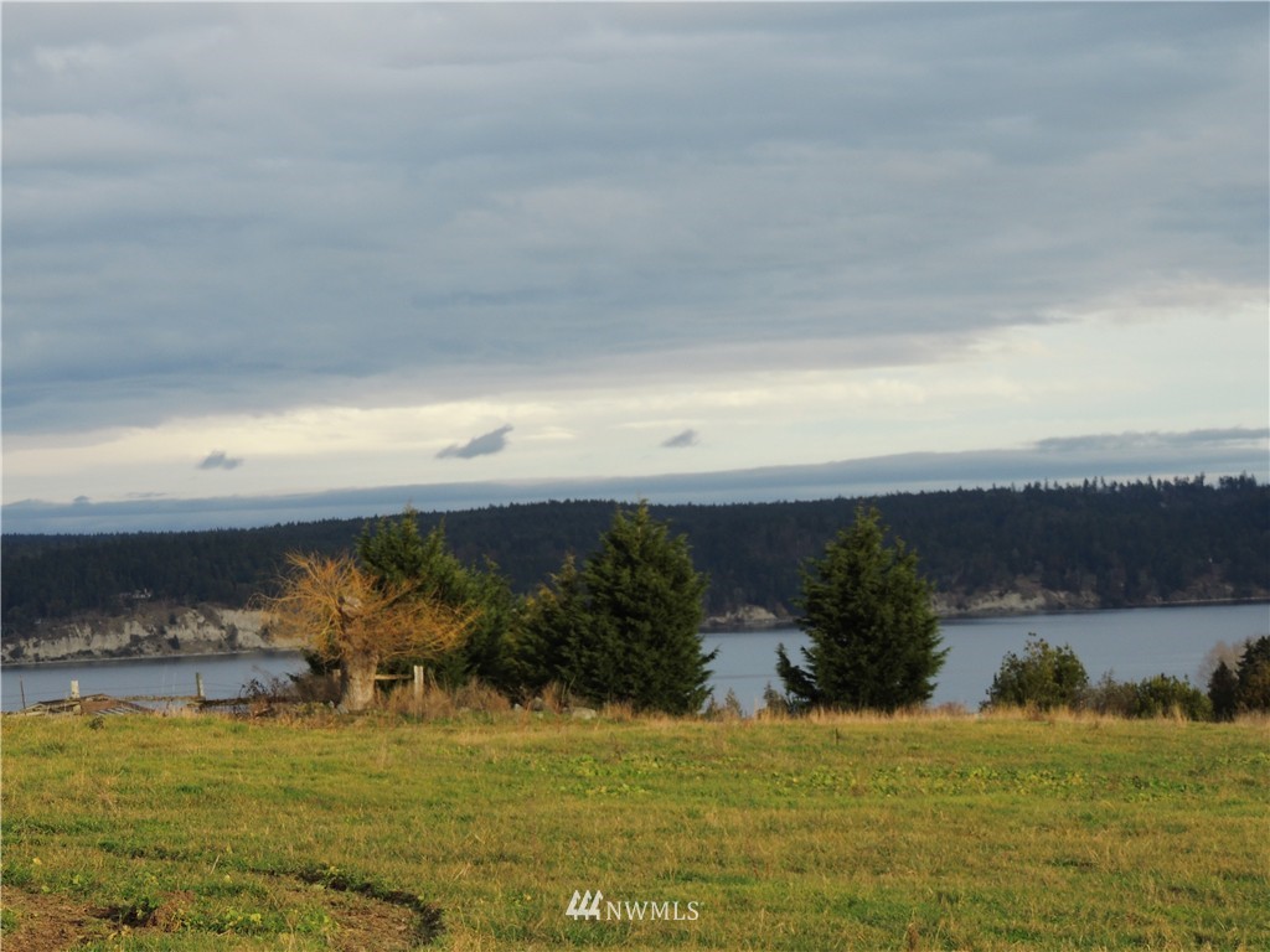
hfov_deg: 19.6
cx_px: 635
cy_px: 476
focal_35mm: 100
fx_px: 3669
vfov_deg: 14.8
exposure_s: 1/400
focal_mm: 17.8
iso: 100
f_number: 4.1
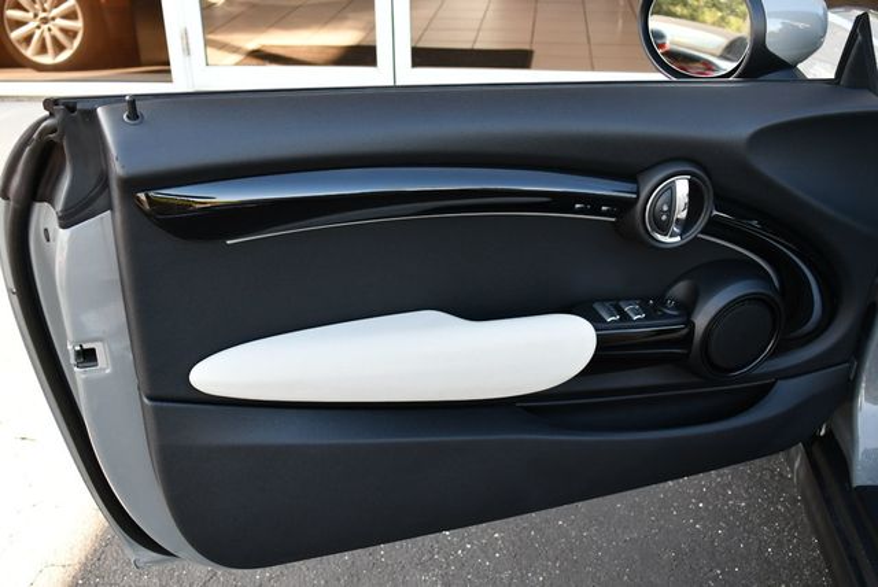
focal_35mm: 36
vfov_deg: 36.9
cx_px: 439
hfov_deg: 53.1
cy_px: 294
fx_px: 879
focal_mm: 18
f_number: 4
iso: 400
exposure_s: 1/250
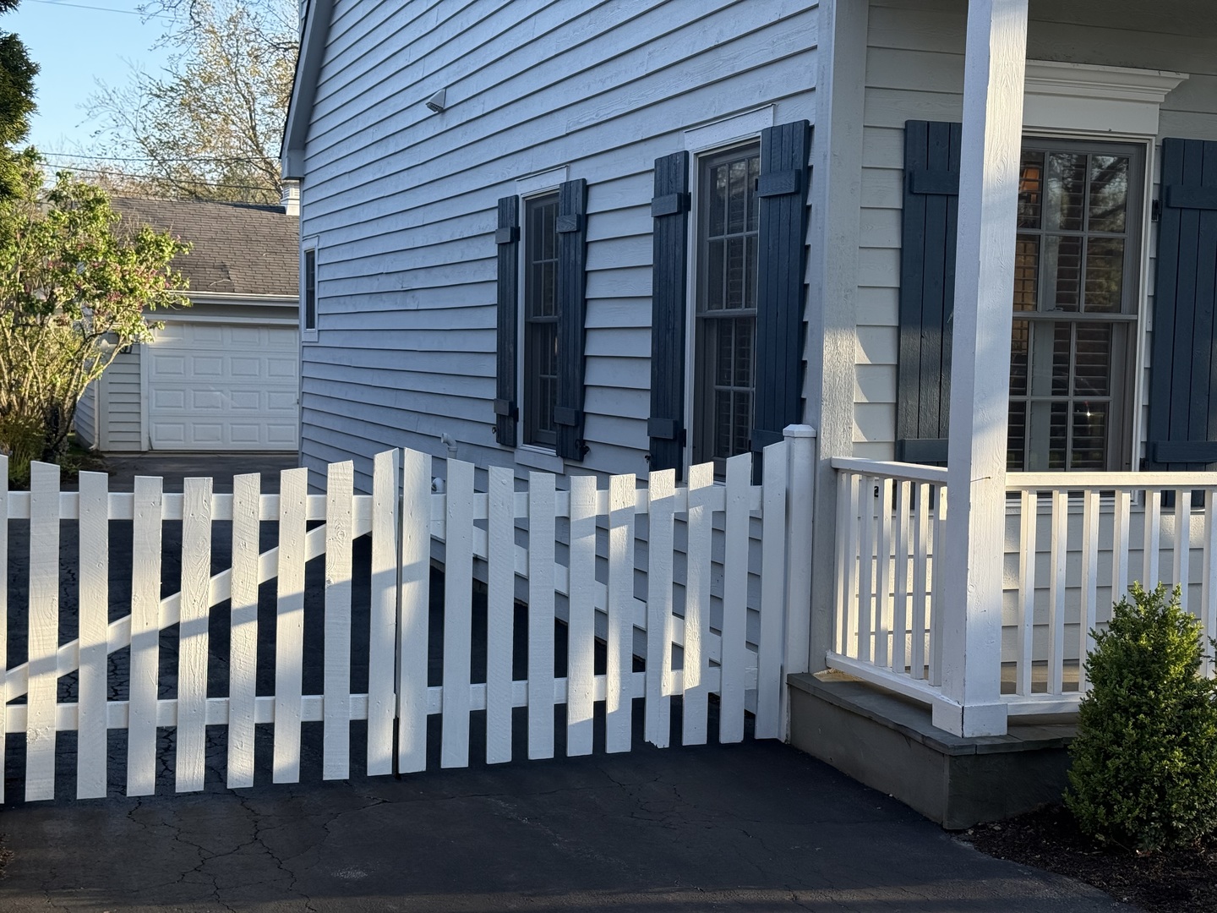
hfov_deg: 39.7
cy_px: 456
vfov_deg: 30.3
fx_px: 1688
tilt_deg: -3.9
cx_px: 608
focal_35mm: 48
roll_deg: +0.0
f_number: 1.78
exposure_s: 1/1027
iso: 100
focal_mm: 6.76
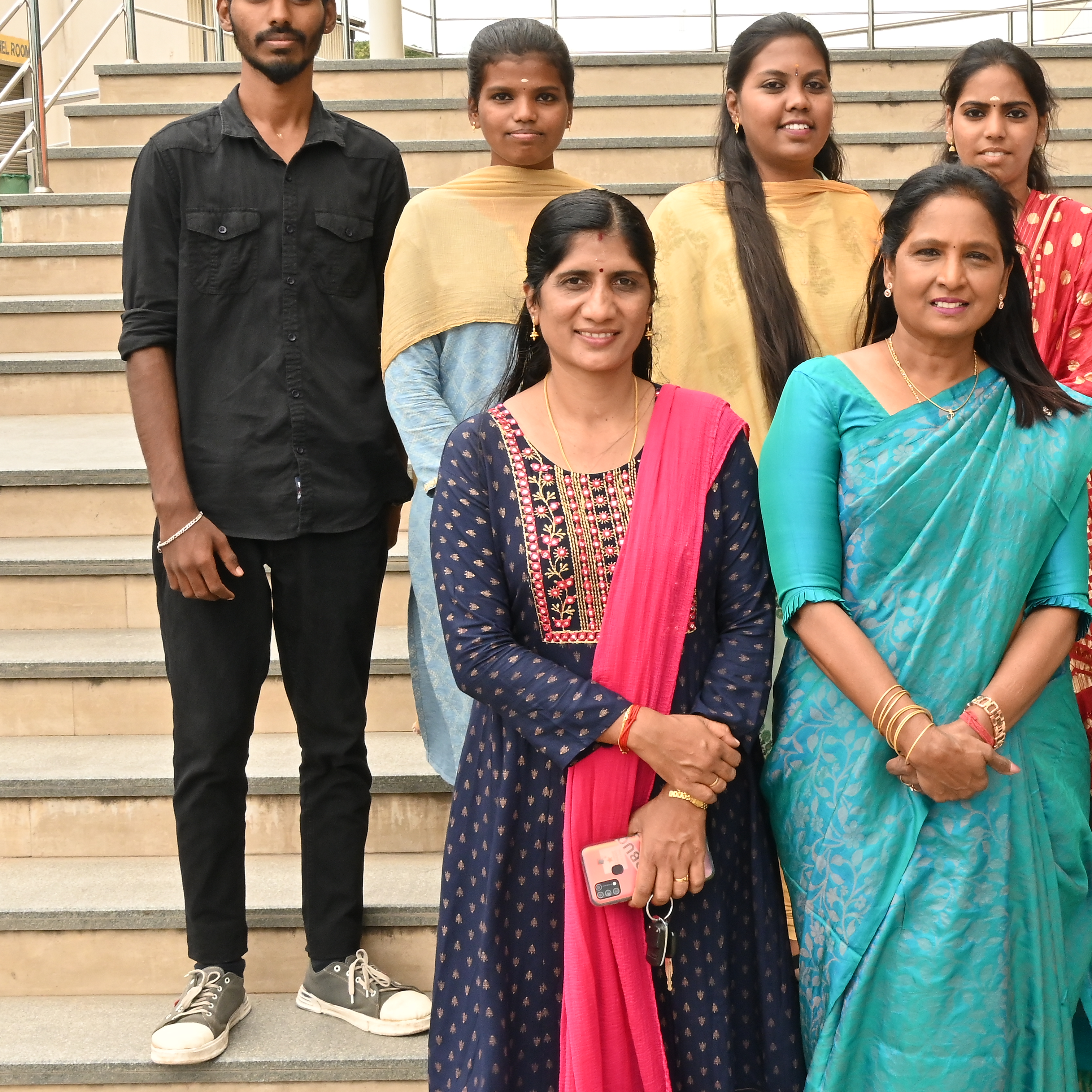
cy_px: 452
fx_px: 2177
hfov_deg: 27.5
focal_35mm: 61
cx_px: 889
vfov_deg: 28.1
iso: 800
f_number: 20
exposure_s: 1/125
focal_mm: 26
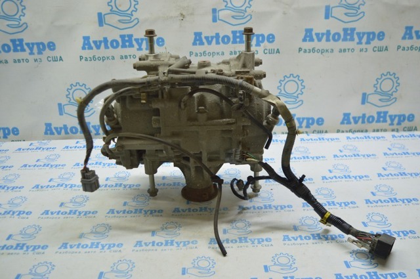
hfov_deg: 55.2
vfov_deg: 38.3
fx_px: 402
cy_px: 140
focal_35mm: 34
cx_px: 210
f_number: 3.8
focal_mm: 23
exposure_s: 1/60
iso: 400
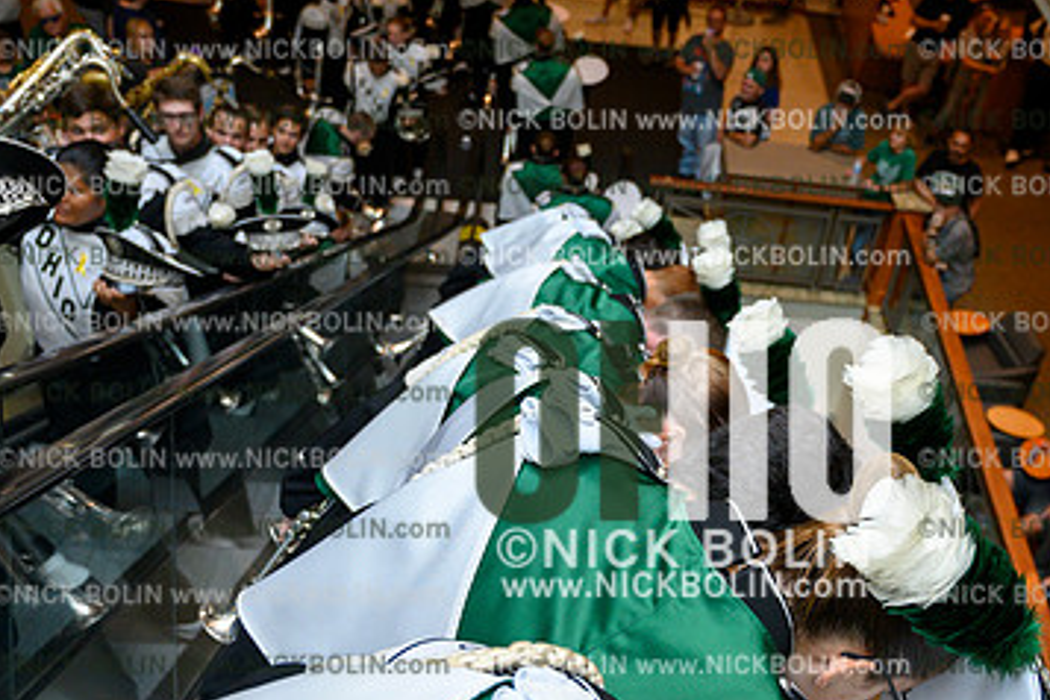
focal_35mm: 39
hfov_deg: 48.9
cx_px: 682
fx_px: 1137
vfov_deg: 33.9
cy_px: 459
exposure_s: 1/800
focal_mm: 24
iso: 800
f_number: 4
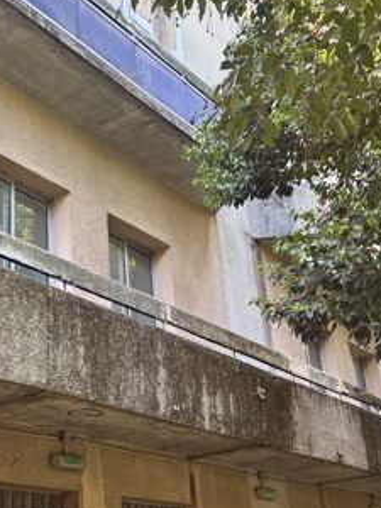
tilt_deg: +25.9
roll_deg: +3.2
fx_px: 763
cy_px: 268
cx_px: 124
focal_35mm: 52
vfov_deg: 36.8
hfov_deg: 27.8
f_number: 1.6
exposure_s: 1/138
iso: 50
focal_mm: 5.96
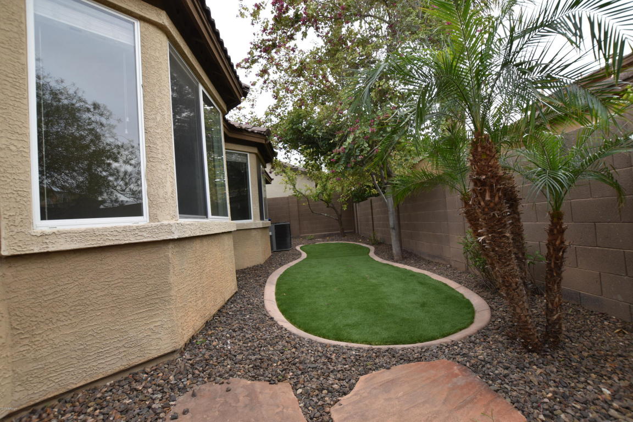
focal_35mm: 15
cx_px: 316
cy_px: 211
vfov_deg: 77.3
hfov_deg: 100.4
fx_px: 264
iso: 400
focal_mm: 10
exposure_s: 1/200
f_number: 7.1
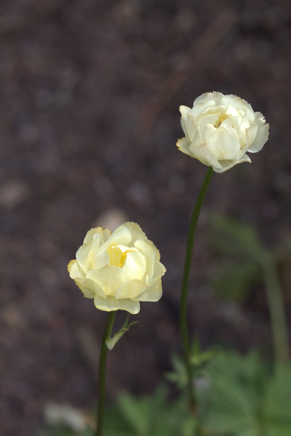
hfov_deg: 14.1
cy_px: 218
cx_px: 146
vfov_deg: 21.0
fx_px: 1177
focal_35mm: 97
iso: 400
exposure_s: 1/320
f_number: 8
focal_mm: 100
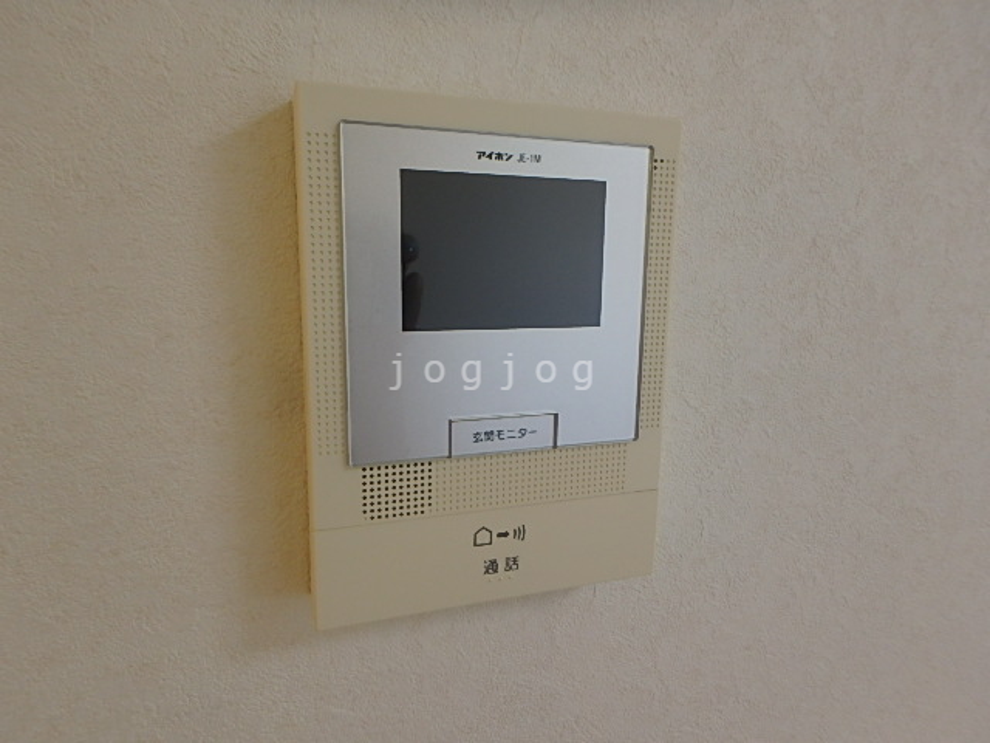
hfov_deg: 79.0
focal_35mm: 21
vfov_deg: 63.4
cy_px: 372
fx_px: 601
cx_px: 495
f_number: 3.5
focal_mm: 3.7
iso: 200
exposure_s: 1/40
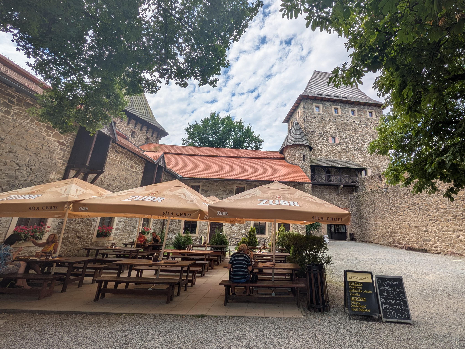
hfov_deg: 90.3
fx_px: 228
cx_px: 267
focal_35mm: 17
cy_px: 151
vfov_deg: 74.4
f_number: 2.2
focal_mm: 1.83
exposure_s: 1/2237
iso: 47
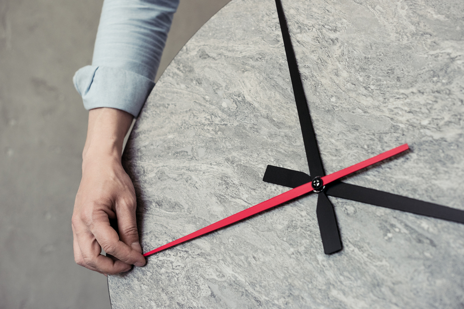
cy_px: 154
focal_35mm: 50
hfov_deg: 39.6
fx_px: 644
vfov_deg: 27.0
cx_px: 232
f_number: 4
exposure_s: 1/125
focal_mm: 50
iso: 1000
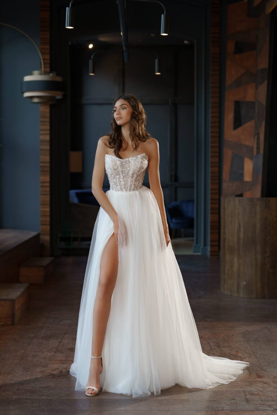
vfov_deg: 28.8
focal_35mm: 70
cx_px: 138
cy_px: 208
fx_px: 808
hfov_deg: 19.5
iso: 800
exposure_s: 1/125
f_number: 2.8
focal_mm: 70
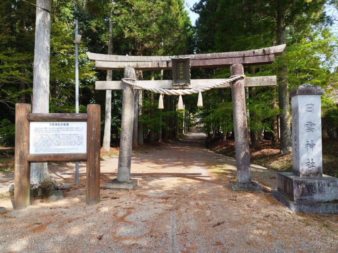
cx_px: 169
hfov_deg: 65.3
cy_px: 126
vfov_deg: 51.4
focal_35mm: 27
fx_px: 264
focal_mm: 4.7
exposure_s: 1/997
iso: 50
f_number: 1.79
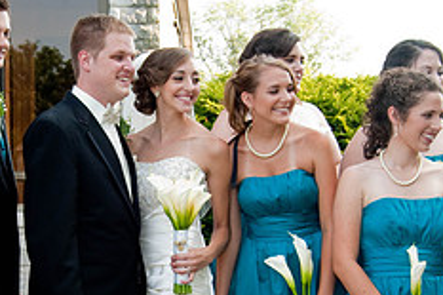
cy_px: 271
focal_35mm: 82
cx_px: 124
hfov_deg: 24.6
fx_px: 1008
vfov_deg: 16.4
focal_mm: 22
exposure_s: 1/125
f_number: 6.3
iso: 500
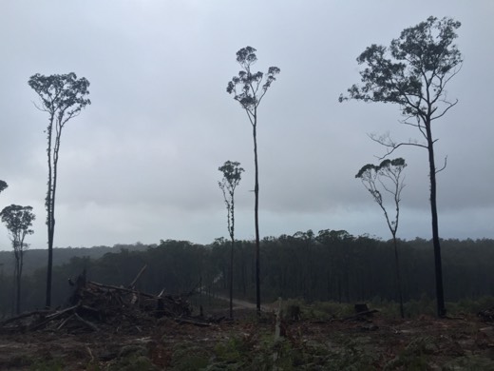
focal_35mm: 29
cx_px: 247
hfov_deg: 61.7
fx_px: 414
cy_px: 186
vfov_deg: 48.2
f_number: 2.2
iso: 100
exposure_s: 1/30
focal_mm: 4.15
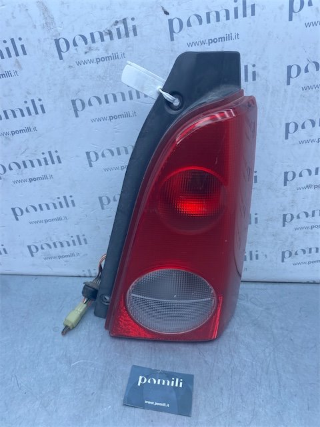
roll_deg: -1.5
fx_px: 320
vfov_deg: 67.3
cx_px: 160
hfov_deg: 53.1
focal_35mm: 26
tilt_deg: -29.2
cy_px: 214
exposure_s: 1/651
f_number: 1.8
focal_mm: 4.25
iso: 32
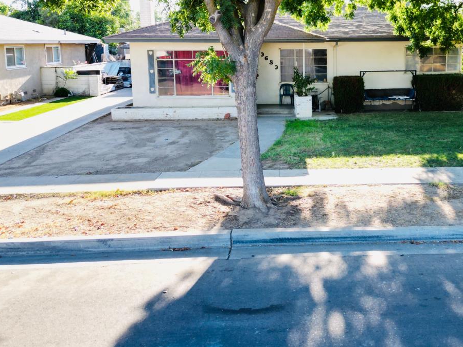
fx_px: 535
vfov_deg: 35.6
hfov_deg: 46.0
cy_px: 118
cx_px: 314
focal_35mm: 40
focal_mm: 6.72
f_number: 1.7
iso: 100
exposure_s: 1/400
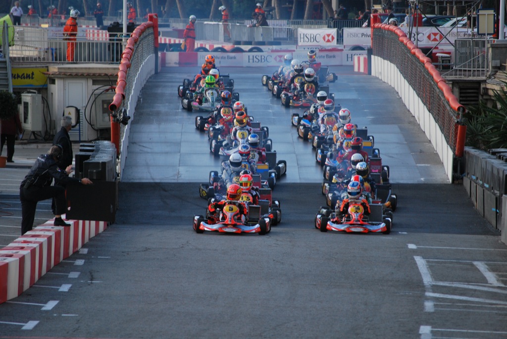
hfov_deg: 6.9
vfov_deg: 4.6
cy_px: 170
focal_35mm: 300
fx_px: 4229
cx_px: 254
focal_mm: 200
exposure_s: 1/500
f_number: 5.6
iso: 400
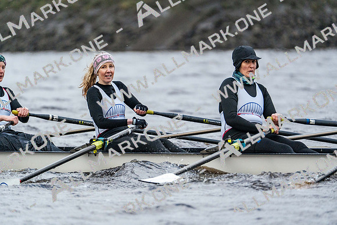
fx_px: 4541
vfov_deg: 2.8
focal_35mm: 485
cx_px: 168
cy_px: 112
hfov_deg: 4.3
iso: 4000
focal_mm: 485
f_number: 6.3
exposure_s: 1/1600
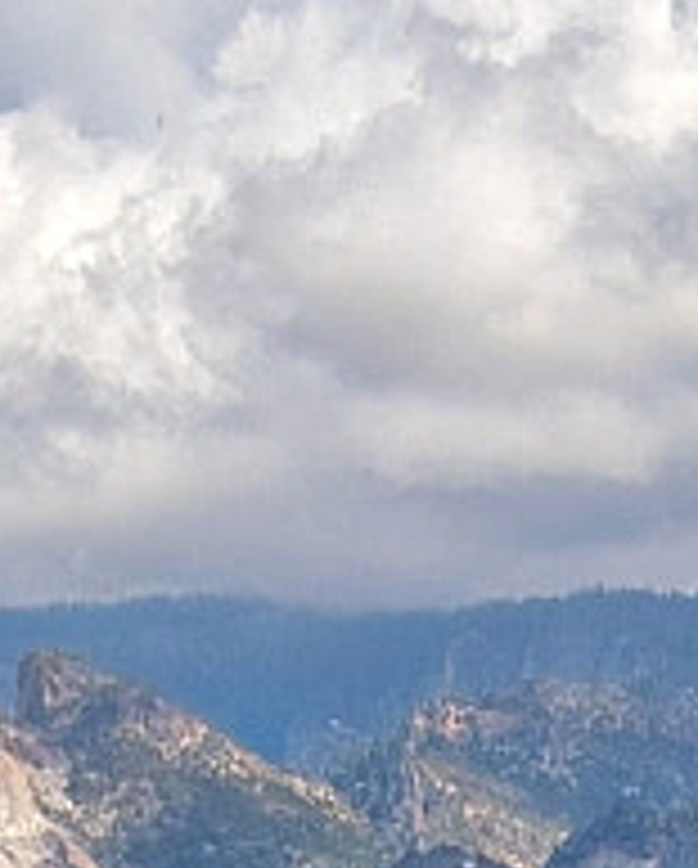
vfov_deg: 6.0
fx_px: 7188
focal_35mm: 279
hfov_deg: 5.6
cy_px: 3274
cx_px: 459
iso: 50
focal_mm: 24
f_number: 5.6
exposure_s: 1/125
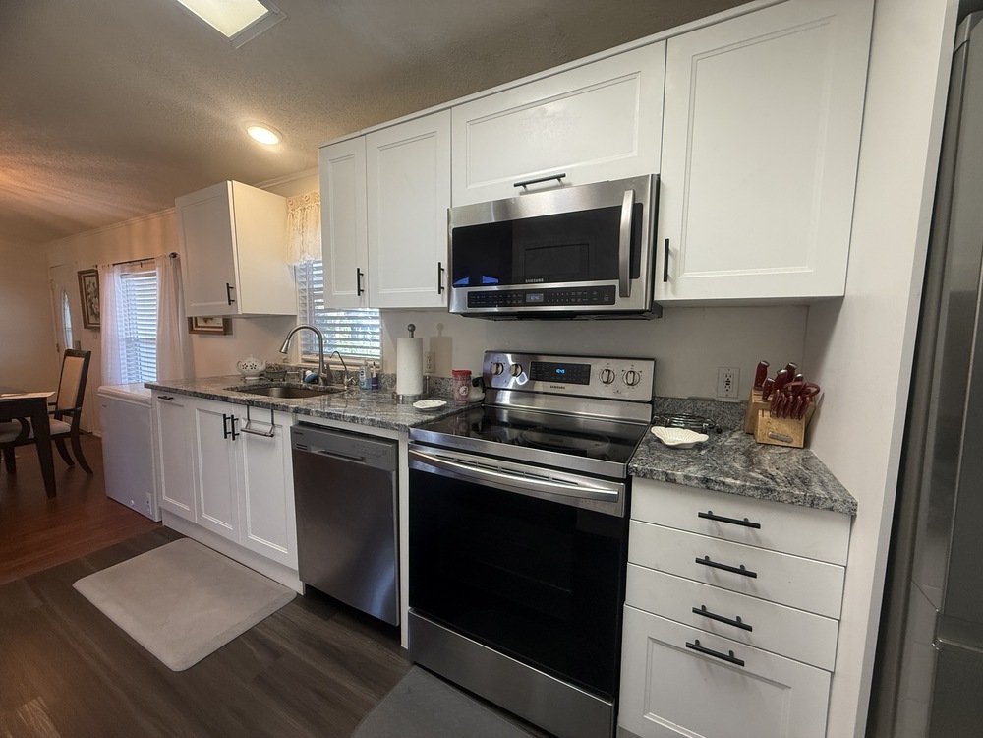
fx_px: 398
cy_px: 369
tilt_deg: -5.5
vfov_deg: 85.7
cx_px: 492
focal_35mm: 14
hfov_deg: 102.1
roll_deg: -0.6
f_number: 2.2
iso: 250
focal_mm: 2.22
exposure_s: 1/120
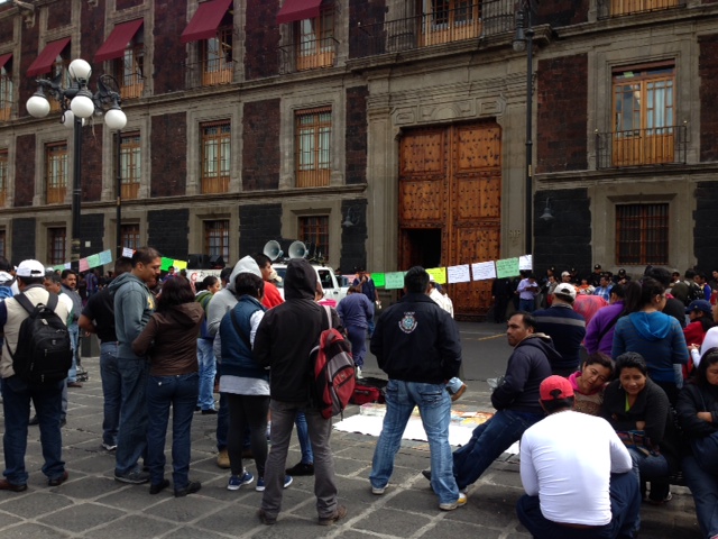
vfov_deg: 42.9
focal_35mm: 33
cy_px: 270
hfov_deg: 55.4
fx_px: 684
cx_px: 359
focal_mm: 4.12
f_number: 2.4
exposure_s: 1/434
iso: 50
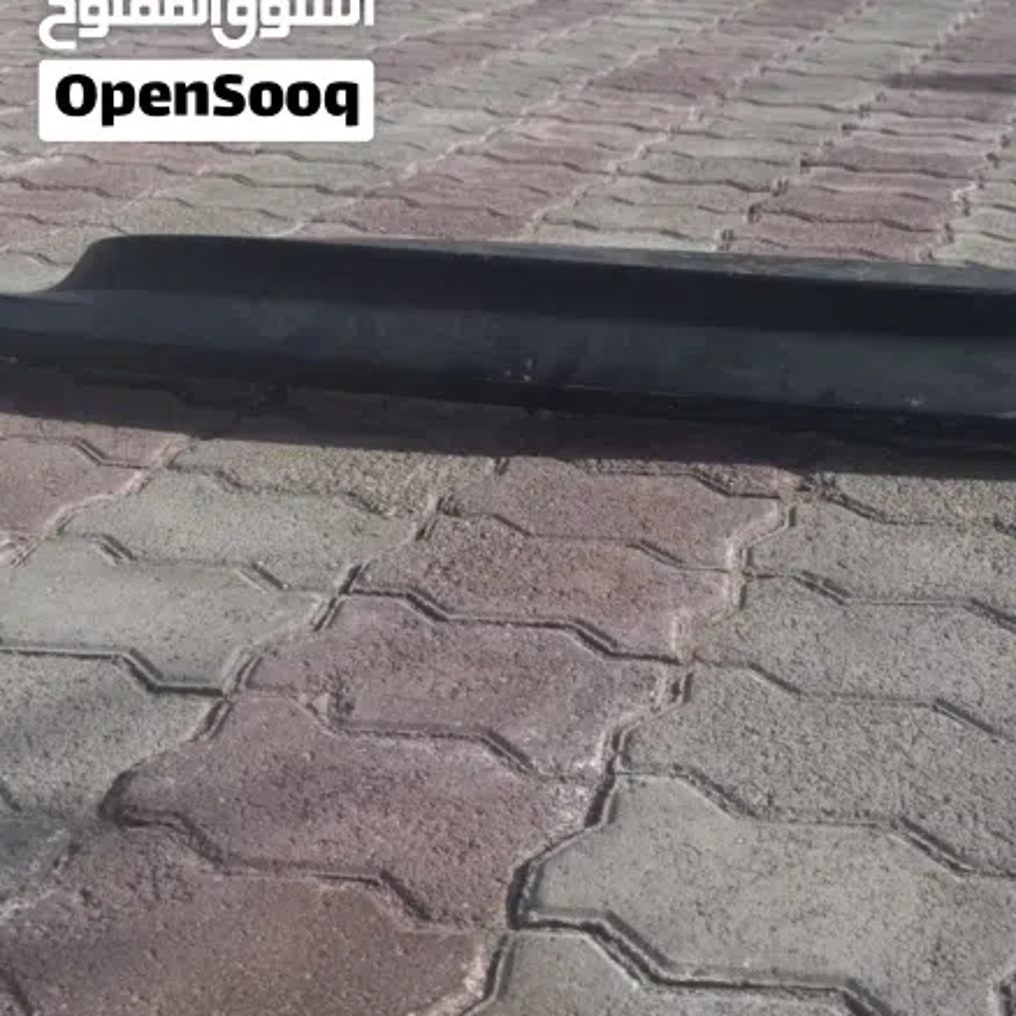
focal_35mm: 31
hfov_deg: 51.0
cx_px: 724
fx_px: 1029
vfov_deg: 52.5
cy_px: 476
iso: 80
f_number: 1.78
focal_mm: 6.76
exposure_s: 1/5814
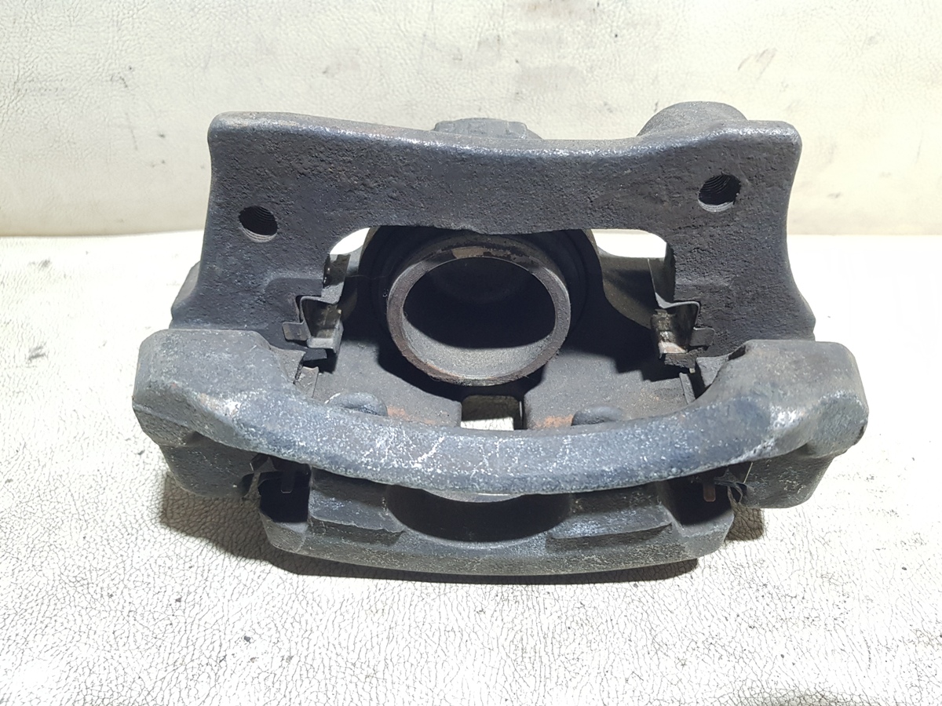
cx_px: 471
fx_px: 708
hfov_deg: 67.3
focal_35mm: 26
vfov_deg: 53.1
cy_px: 353
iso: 160
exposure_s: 1/33
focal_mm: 4.2
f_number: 1.7
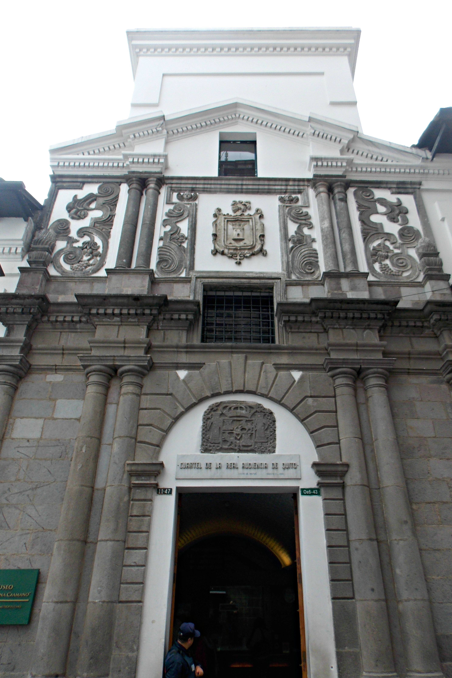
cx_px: 246
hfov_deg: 53.1
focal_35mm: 24
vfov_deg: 73.7
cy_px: 339
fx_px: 452
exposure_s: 1/250
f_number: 3.1
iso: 80
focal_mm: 4
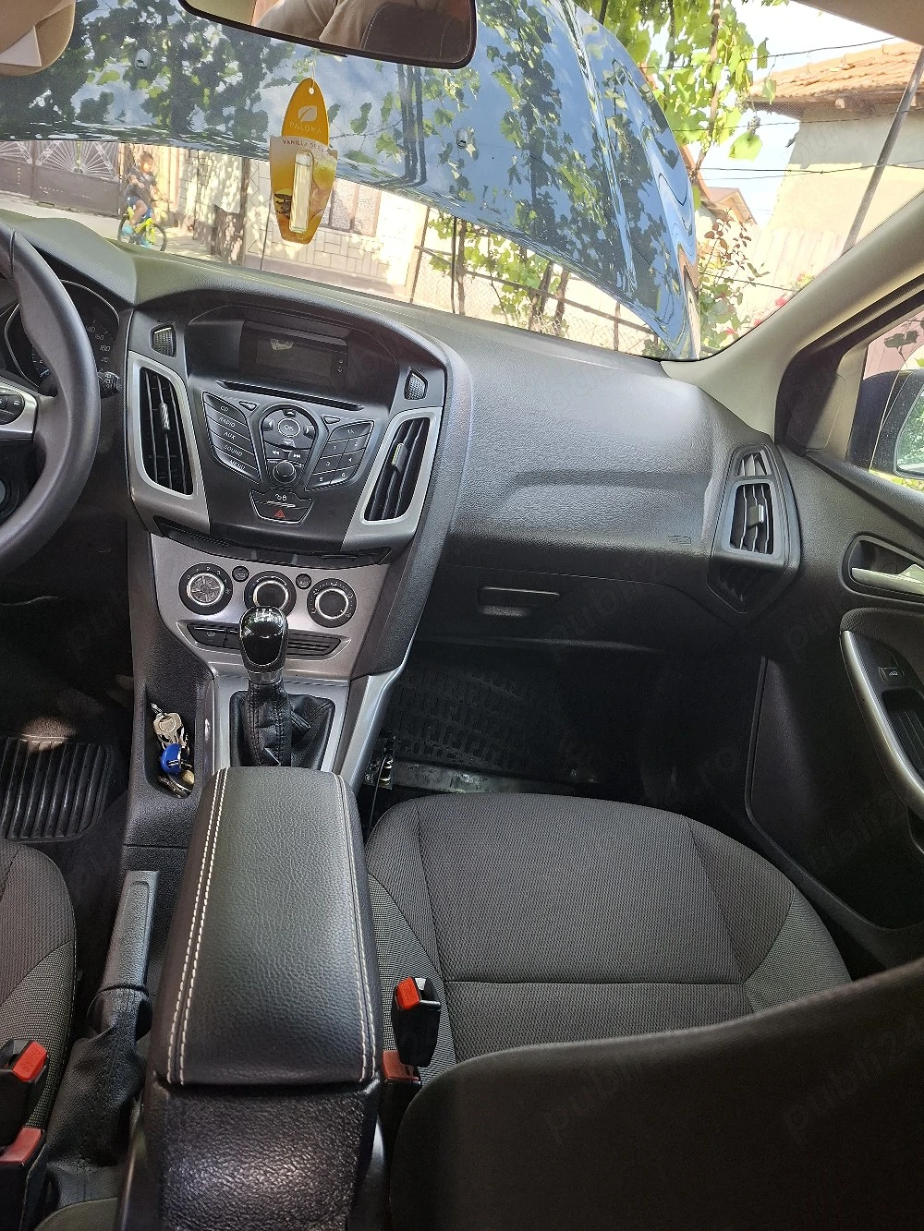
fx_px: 818
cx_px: 462
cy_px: 616
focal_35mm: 23
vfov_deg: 73.9
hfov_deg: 58.9
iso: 125
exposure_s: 1/100
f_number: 1.8
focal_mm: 5.54
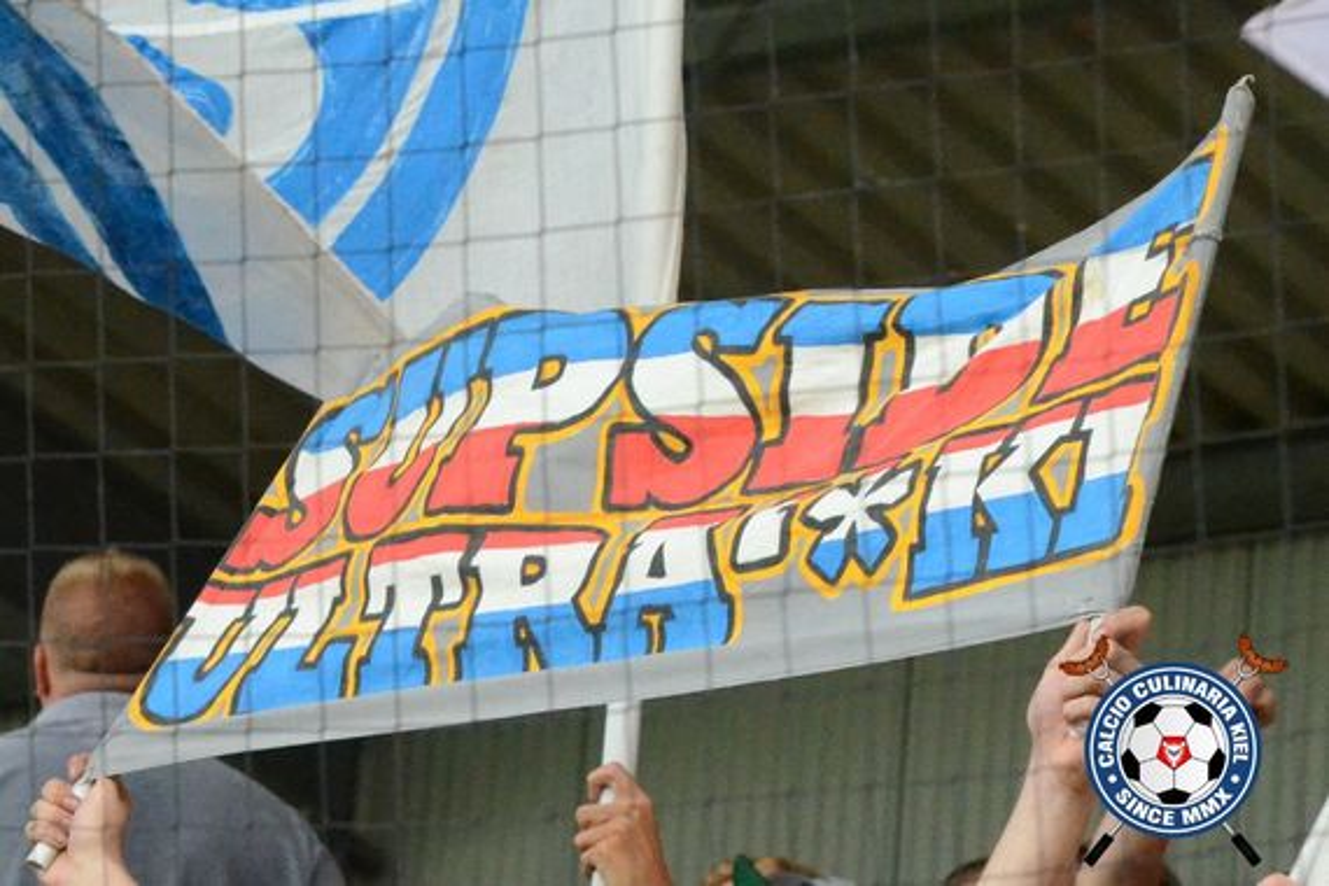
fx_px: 3876
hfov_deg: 19.5
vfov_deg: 13.0
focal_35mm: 105
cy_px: 443
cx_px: 664
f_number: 6.3
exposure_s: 1/640
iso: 5000
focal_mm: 70
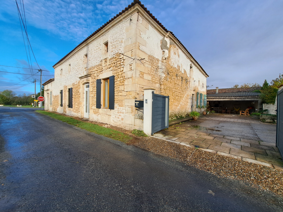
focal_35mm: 13
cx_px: 142
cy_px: 106
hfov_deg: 106.2
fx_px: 106
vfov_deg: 89.9
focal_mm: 1.74
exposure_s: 1/484
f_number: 2.2
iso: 50
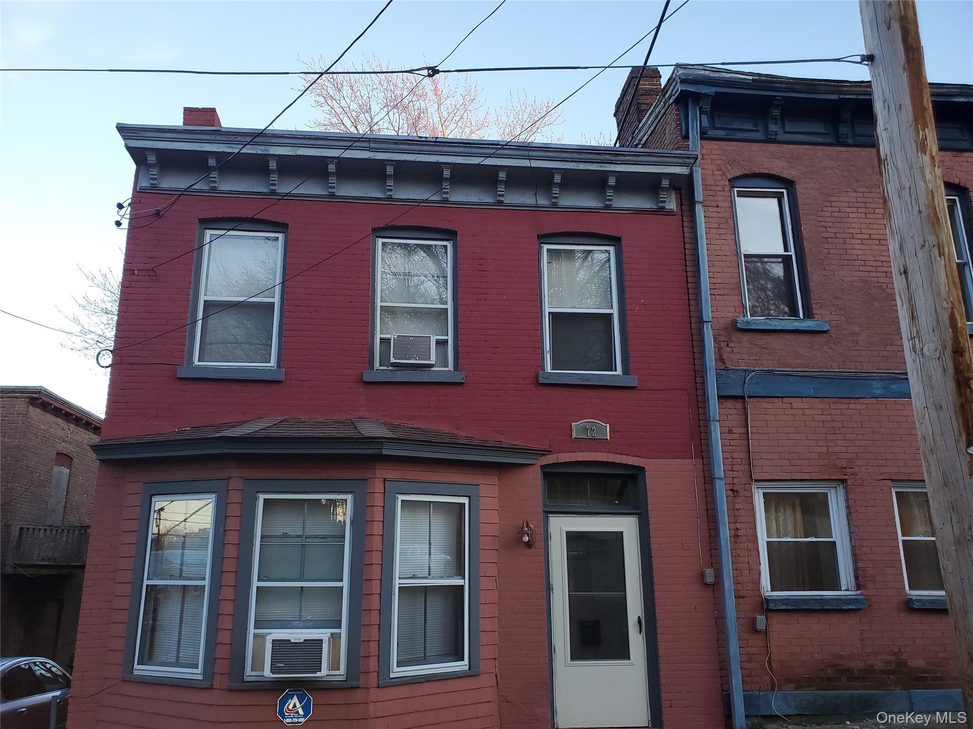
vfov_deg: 53.1
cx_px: 486
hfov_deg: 67.3
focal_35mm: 26
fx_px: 731
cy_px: 364
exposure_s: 1/120
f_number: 2.4
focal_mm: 4.3
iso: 80
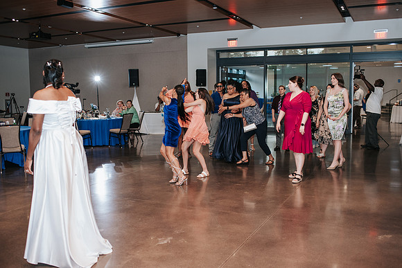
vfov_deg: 36.7
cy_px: 134
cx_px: 201
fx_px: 404
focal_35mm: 36
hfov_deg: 52.8
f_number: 2.8
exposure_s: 1/160
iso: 1000
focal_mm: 35
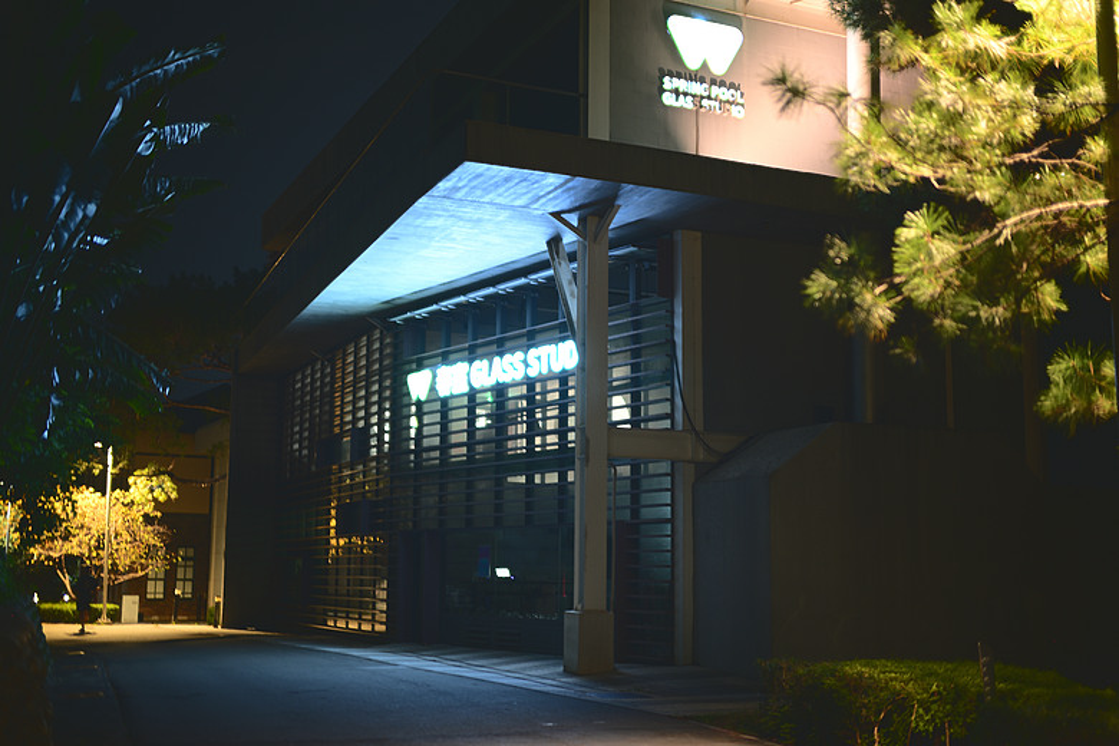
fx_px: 1399
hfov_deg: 43.6
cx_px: 560
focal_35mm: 45
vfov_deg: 29.9
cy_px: 373
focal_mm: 45
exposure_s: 1/4
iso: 100
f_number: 0.95
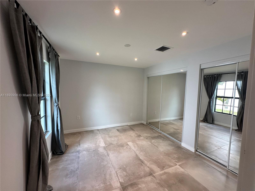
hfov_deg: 102.1
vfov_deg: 85.7
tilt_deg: -3.9
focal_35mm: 14
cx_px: 128
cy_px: 96
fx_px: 103
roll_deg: -1.2
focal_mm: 2.22
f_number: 2.2
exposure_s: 1/120
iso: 160
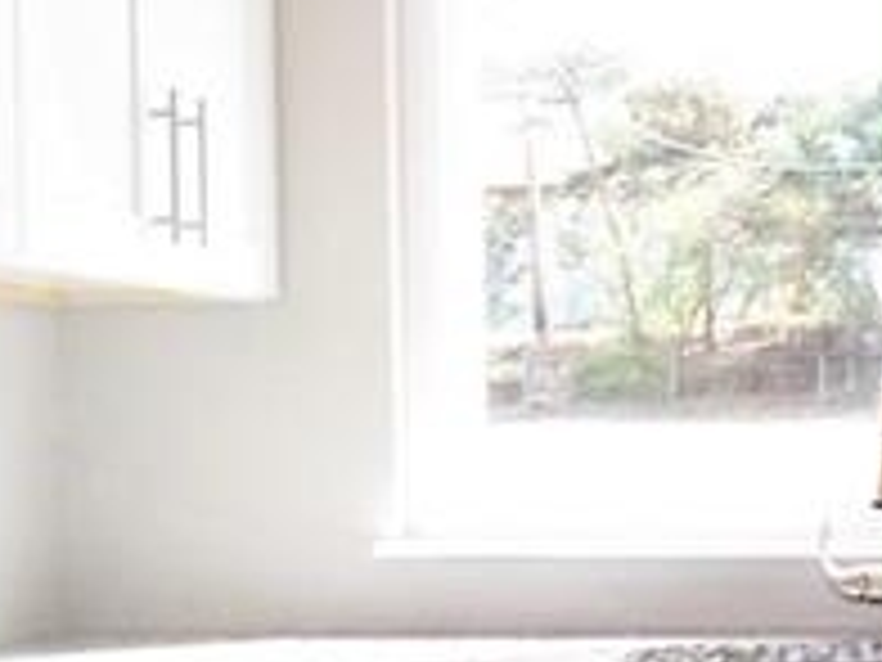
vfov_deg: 19.5
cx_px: 878
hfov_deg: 24.8
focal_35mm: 75
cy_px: 500
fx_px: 1911
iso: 50
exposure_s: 1/40
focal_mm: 3.8
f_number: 2.8
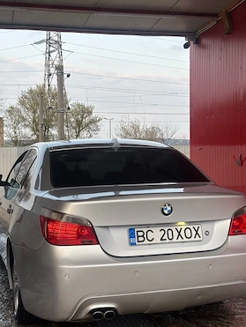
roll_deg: -0.3
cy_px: 159
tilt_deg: -1.3
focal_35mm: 56
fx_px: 530
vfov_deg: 34.3
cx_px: 126
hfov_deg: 26.1
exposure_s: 1/466
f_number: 1.6
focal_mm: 5.96
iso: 32
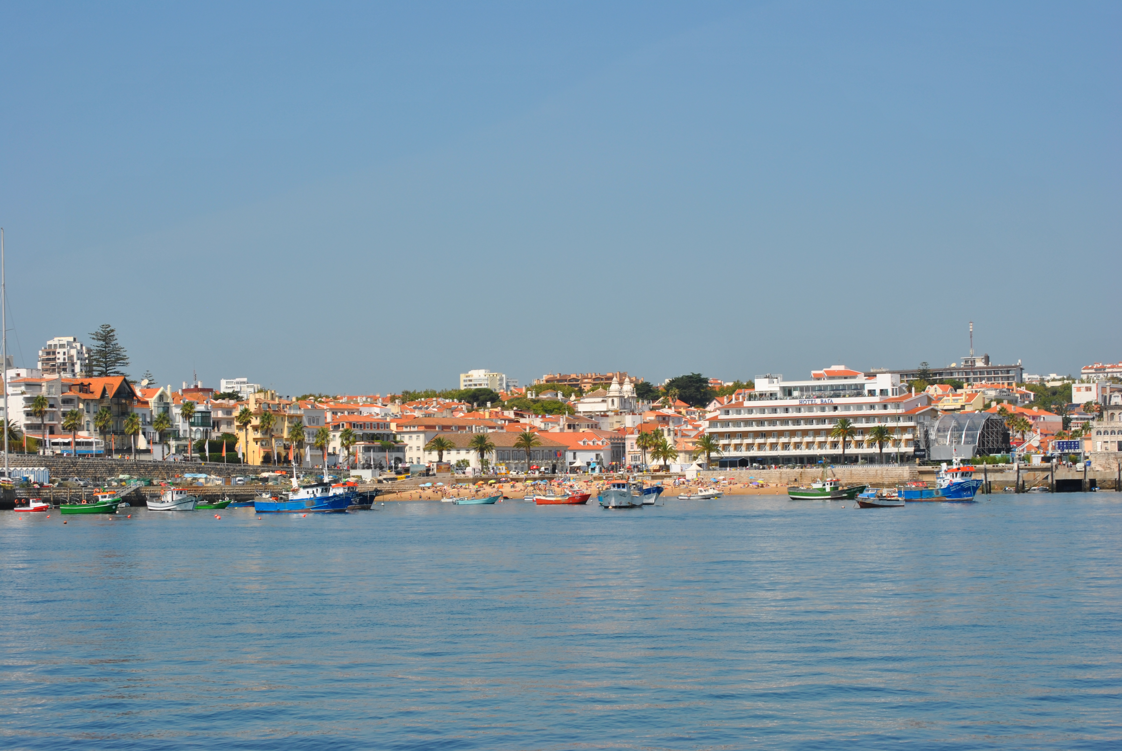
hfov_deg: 24.6
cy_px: 376
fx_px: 2574
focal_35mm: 82
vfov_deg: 16.6
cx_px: 561
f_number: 9
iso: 100
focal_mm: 55
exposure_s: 1/320
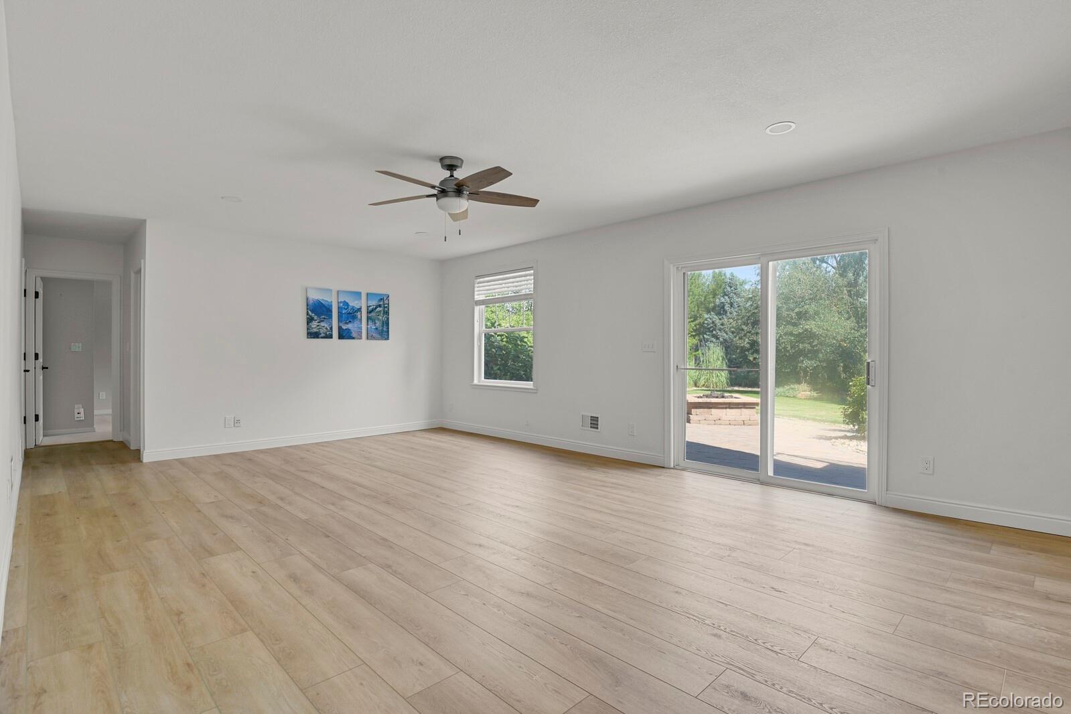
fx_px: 506
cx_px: 536
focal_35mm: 17
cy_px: 357
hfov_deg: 93.3
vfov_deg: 70.4
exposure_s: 1/20
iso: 2800
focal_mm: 17
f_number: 8
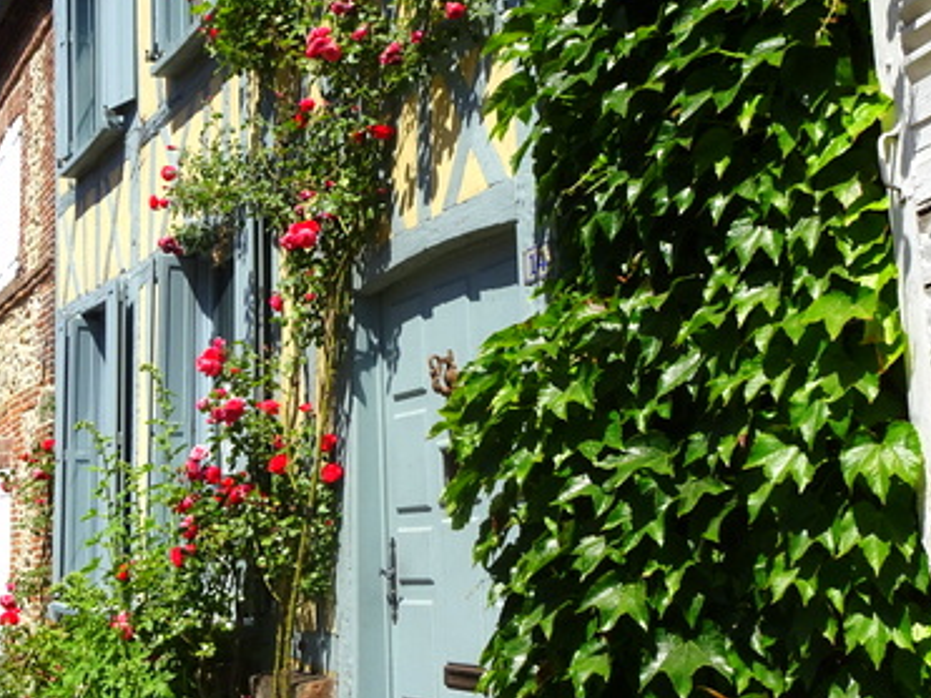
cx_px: 311
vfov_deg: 29.1
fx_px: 1344
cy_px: 346
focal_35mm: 50
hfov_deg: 37.8
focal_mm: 4.92
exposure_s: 1/800
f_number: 3.5
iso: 80
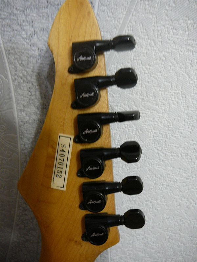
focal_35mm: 35
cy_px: 131
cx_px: 98
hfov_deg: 40.7
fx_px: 266
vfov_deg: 52.6
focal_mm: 5.2
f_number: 2.8
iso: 200
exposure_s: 1/8
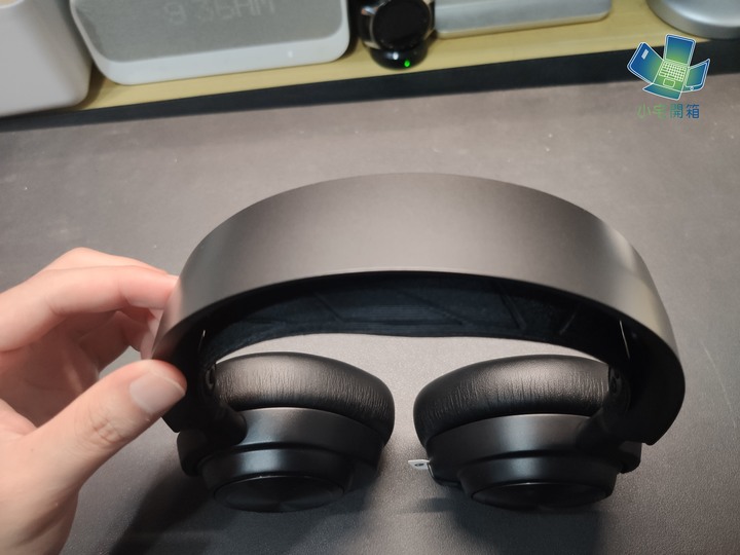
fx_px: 556
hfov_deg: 67.3
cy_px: 278
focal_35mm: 26
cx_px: 370
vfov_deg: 53.1
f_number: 1.75
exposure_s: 1/60
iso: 1146
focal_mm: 4.75
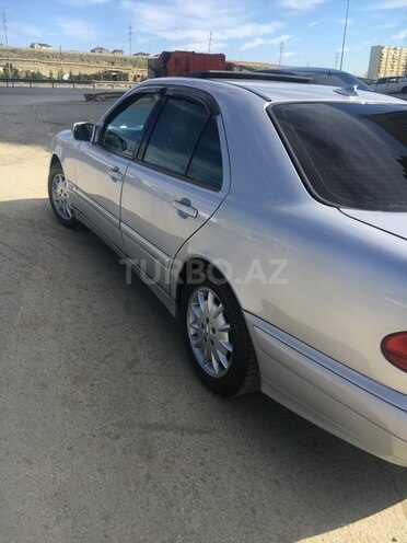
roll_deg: -3.4
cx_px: 204
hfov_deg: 48.2
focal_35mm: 29
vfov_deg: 61.7
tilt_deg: -19.0
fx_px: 455
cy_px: 272
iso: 25
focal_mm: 4.15
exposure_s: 1/1350
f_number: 2.2
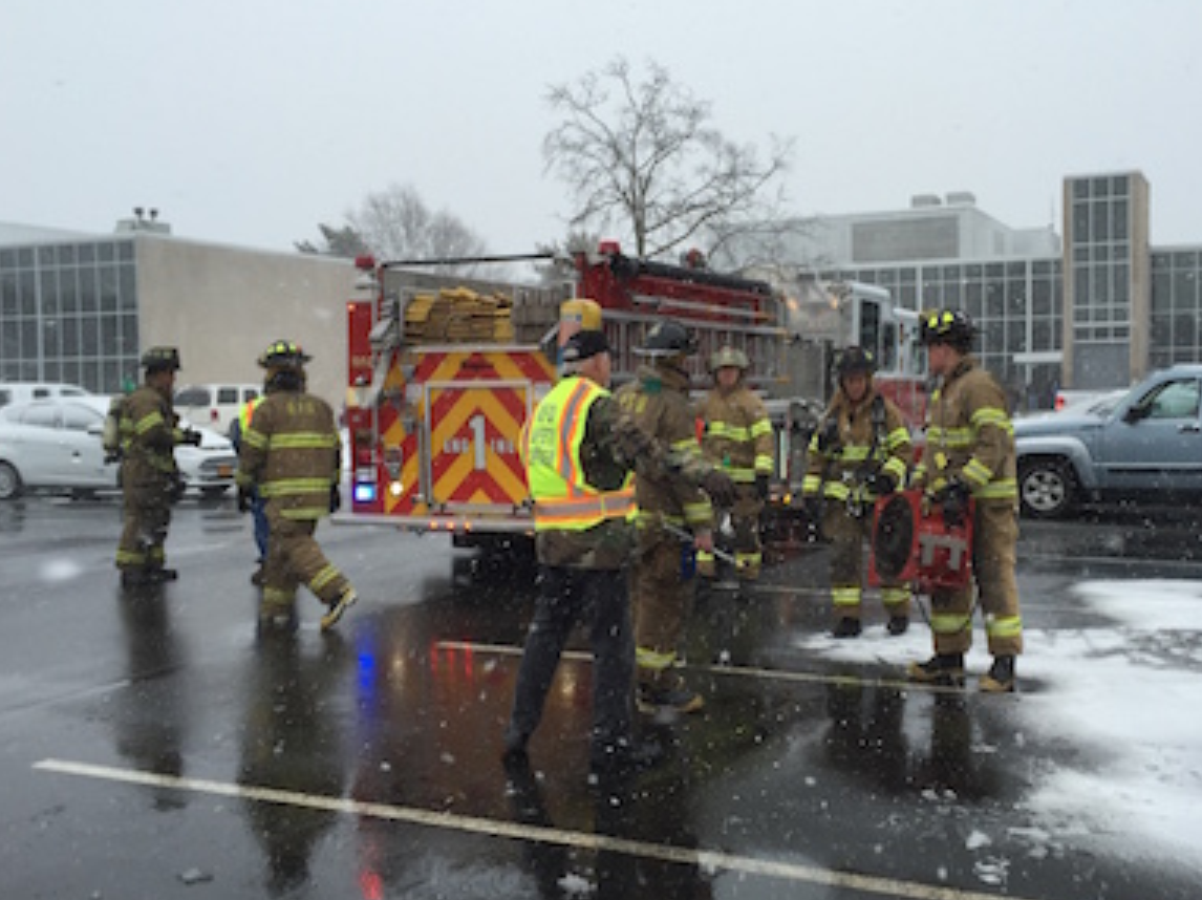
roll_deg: +1.9
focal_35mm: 38
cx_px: 692
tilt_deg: -1.9
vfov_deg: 37.7
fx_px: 1319
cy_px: 470
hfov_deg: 48.8
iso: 32
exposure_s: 1/416
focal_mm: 4.15
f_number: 2.2
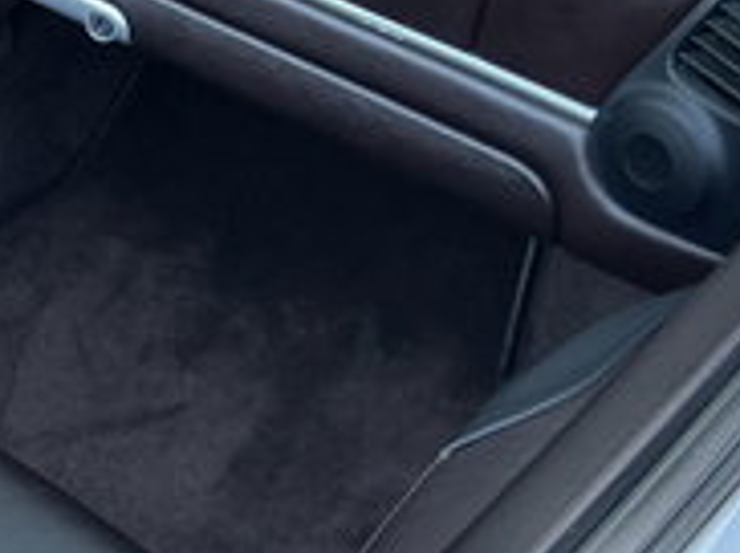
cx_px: -476
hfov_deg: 15.9
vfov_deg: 13.4
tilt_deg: -36.0
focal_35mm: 110
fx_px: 2348
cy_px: 106
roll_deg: -2.7
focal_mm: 5.7
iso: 80
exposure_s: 1/121
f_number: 1.5
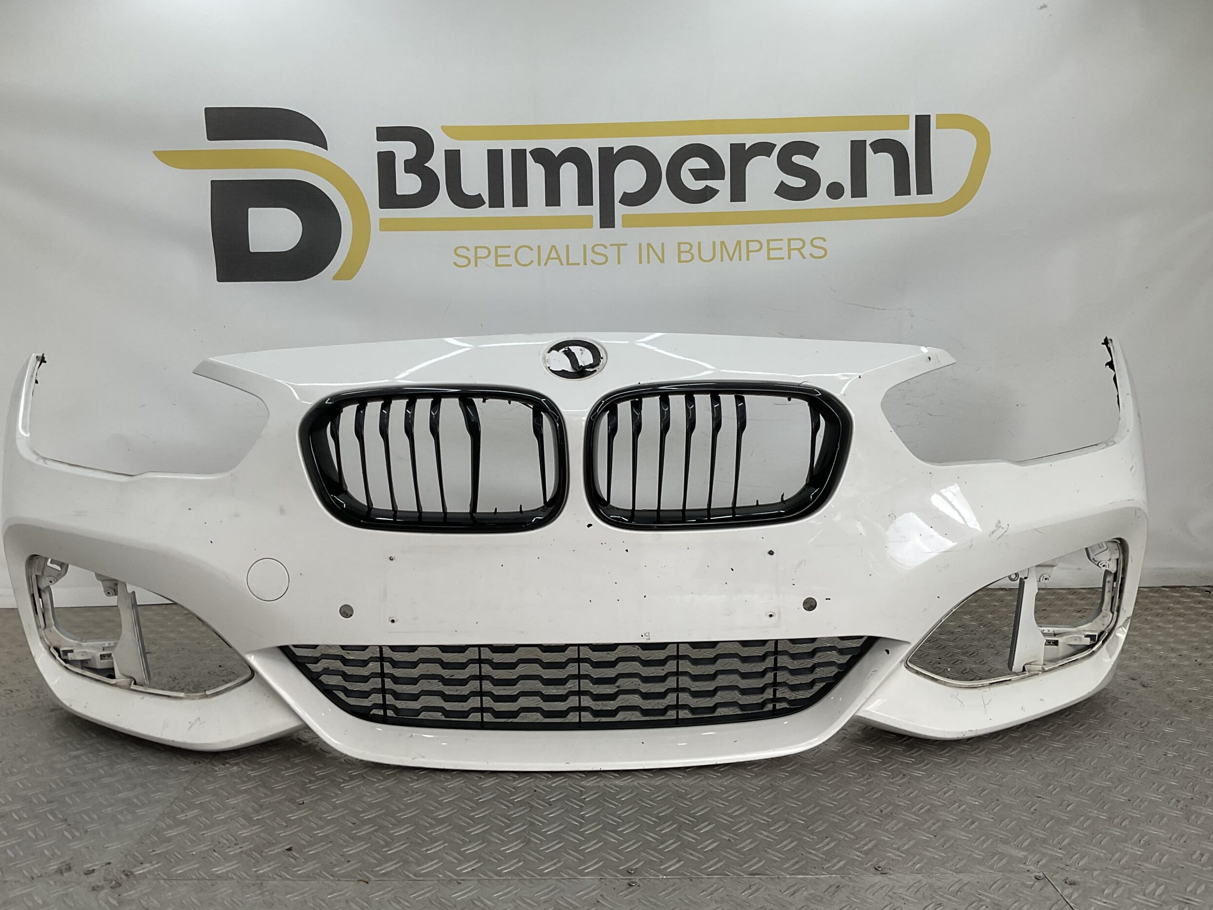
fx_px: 1051
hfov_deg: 60.0
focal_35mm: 30
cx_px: 591
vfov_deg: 46.8
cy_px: 466
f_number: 1.8
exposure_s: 1/272
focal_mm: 3
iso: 16
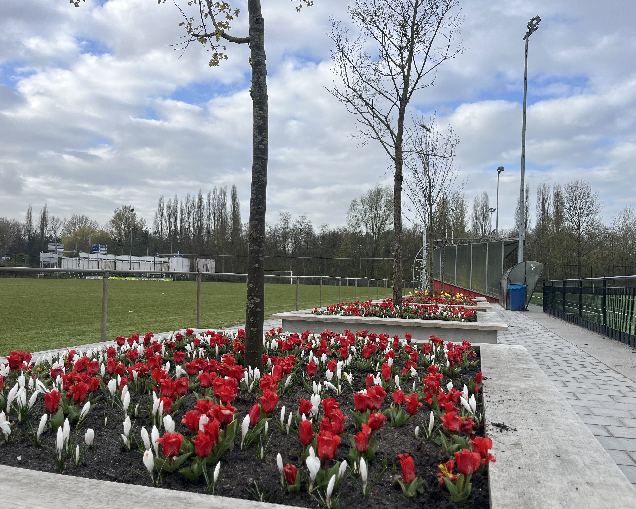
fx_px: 527
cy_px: 260
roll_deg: -1.3
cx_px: 340
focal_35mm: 28
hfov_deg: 62.1
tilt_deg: +0.4
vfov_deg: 51.5
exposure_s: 1/2024
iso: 50
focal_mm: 5.1
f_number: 1.6
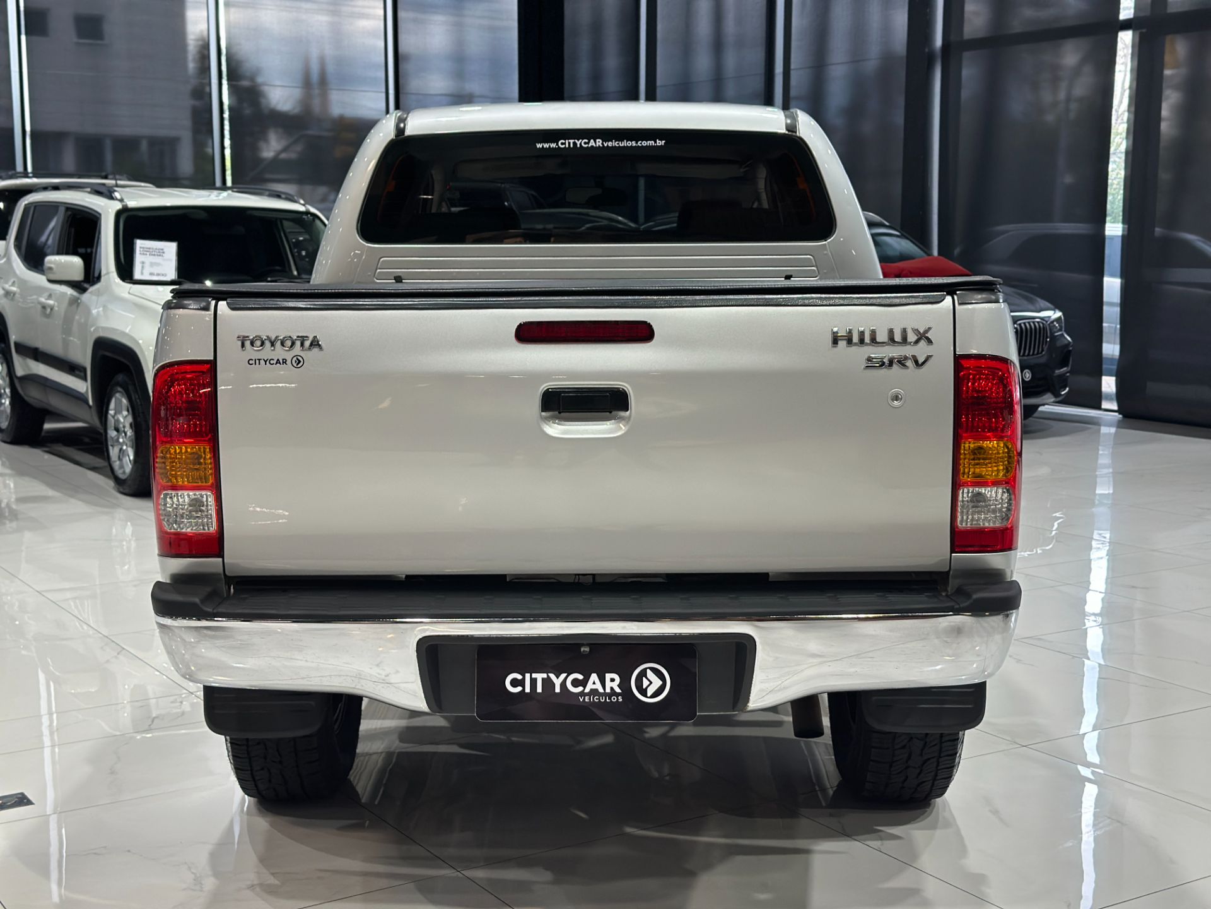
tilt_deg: -7.7
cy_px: 454
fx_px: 1679
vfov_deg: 30.3
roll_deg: +0.0
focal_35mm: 48
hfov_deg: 39.7
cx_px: 606
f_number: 1.78
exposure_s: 1/120
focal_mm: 6.86
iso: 160
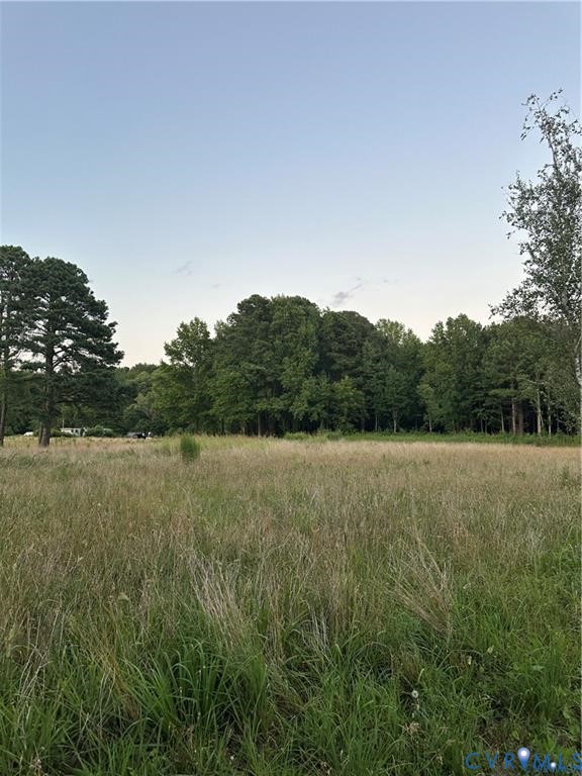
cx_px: 291
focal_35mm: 24
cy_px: 388
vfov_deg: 71.6
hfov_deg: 56.8
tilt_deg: +6.7
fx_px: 538
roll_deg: -1.8
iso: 80
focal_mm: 6.86
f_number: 1.78
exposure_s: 1/121
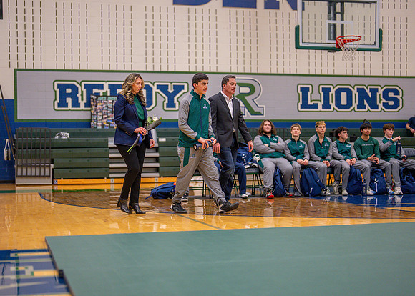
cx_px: 188
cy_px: 161
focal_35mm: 59
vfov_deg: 24.2
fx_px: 691
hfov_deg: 33.4
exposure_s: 1/800
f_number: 1.2
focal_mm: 50
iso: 1000
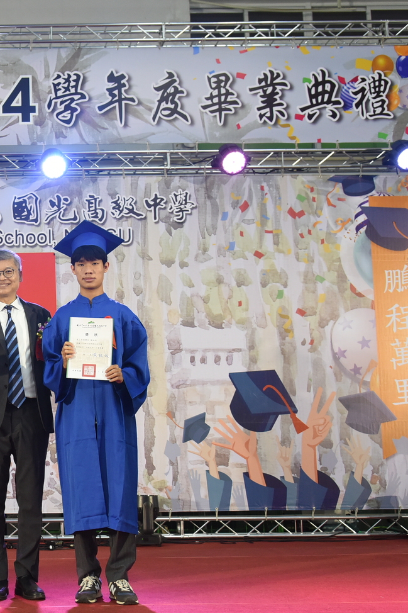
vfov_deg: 38.2
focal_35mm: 52
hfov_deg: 24.3
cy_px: 330
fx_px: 884
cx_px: -39
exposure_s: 1/100
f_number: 5.6
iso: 1600
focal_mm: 31
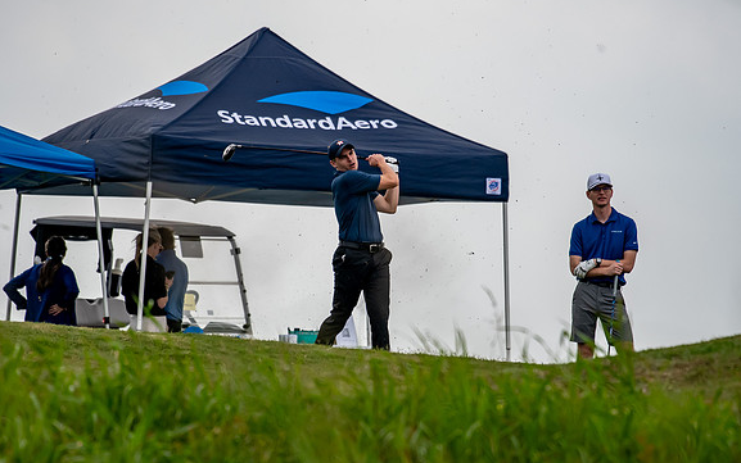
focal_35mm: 599
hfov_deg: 3.5
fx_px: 12100
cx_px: 371
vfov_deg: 2.2
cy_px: 223
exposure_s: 1/2000
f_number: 5.6
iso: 360
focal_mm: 390
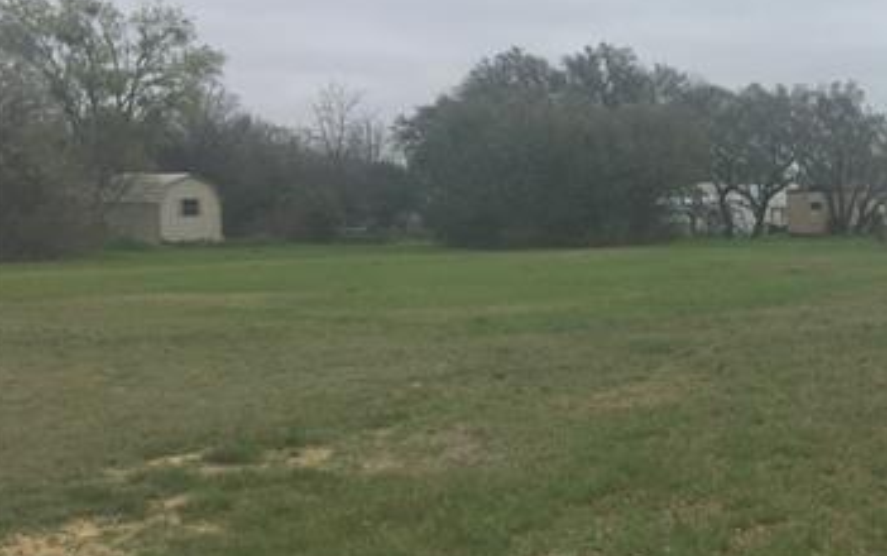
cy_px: 265
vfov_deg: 23.2
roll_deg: -0.5
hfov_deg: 34.3
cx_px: 791
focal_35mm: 56
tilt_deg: -3.0
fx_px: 1355
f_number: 2.2
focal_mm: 4.15
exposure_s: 1/1412
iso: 32
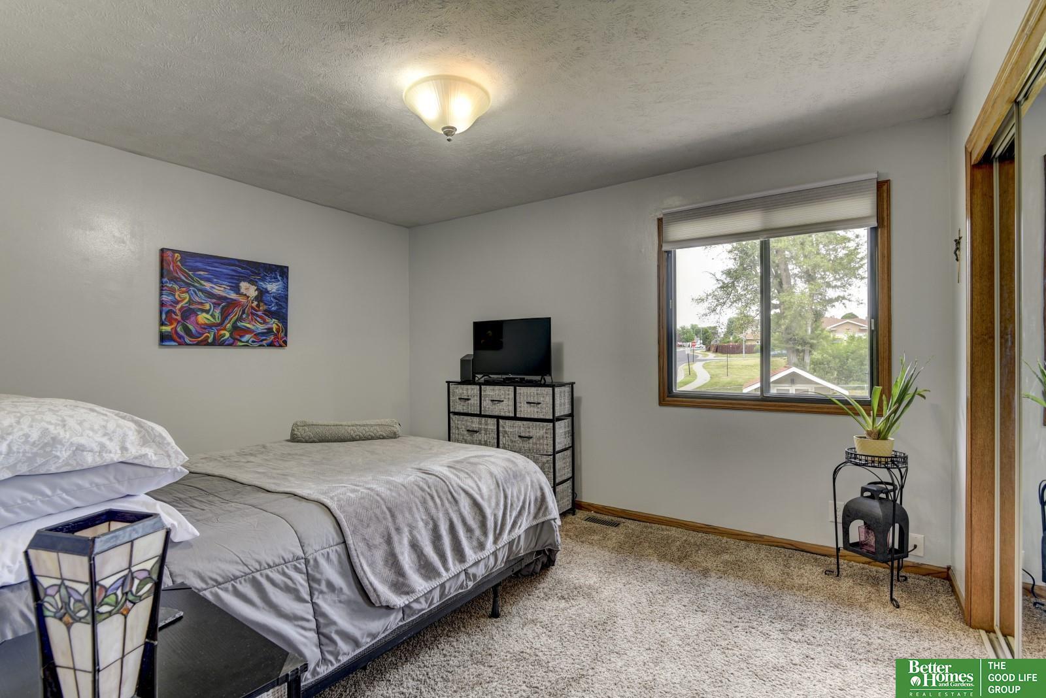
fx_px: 494
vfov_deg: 70.5
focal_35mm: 17
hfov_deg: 93.3
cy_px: 349
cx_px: 523
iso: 400
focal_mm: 17
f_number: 11
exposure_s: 1/8
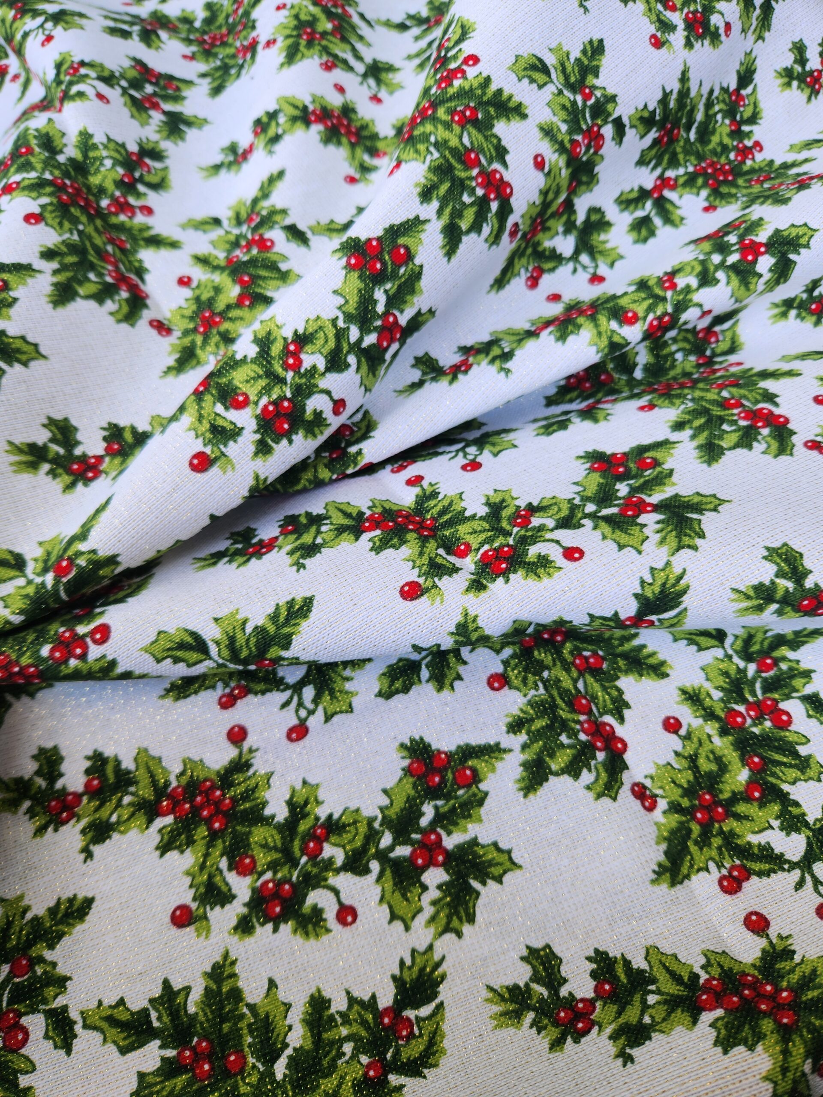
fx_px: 729
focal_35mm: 23
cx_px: 412
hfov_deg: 58.9
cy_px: 548
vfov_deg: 73.9
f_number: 1.8
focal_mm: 5.4
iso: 50
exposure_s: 1/180
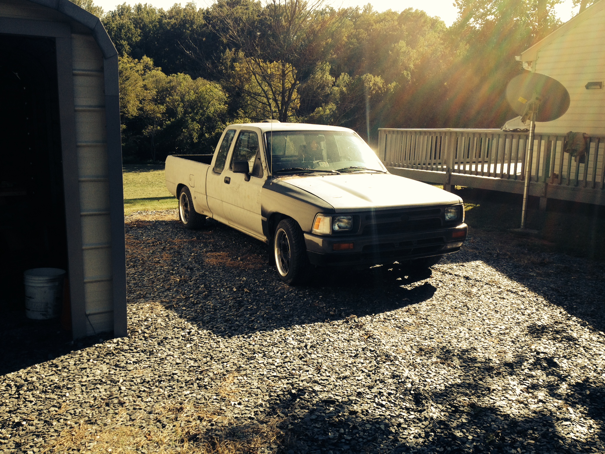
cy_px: 227
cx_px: 302
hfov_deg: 52.6
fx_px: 612
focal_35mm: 35
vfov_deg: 40.7
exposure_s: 1/778
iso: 50
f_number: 2.4
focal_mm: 4.28
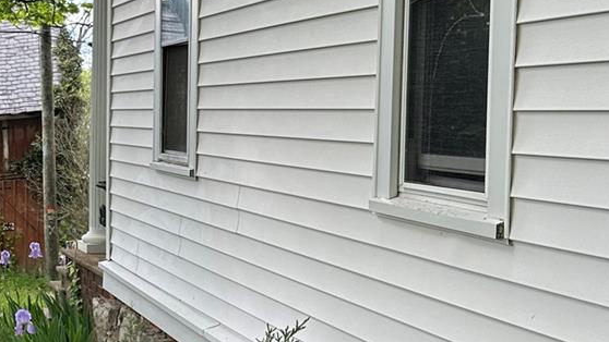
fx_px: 1163
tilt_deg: -4.5
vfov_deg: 16.8
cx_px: -7
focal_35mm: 72
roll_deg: +0.3
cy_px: 195
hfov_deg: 27.6
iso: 80
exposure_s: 1/421
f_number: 1.78
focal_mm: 6.86
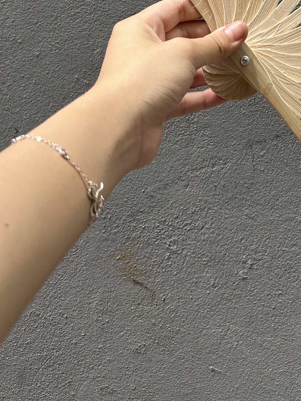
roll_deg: +7.6
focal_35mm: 58
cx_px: 299
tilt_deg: -5.4
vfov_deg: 29.9
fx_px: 672
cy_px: -37
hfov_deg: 24.1
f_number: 1.5
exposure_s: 1/365
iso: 50
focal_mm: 5.7
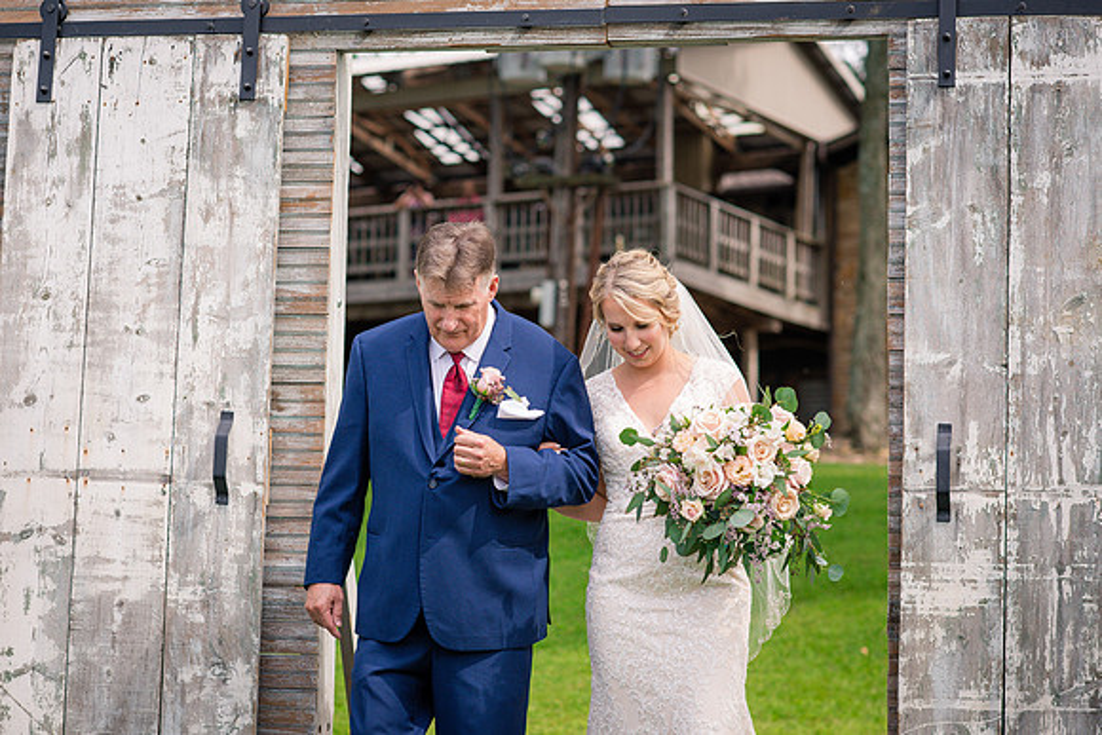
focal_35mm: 92
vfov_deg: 14.9
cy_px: 340
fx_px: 2820
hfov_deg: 22.1
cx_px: 507
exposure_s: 1/2500
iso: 500
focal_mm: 85
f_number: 3.2
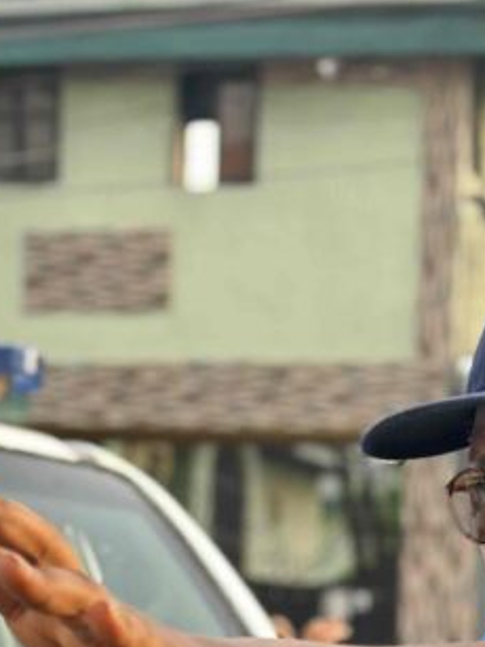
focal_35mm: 160
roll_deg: -1.4
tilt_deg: -7.0
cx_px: 207
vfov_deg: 11.6
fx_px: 2991
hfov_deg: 9.3
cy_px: 1075
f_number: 1.78
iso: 80
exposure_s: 1/237
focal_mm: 6.86
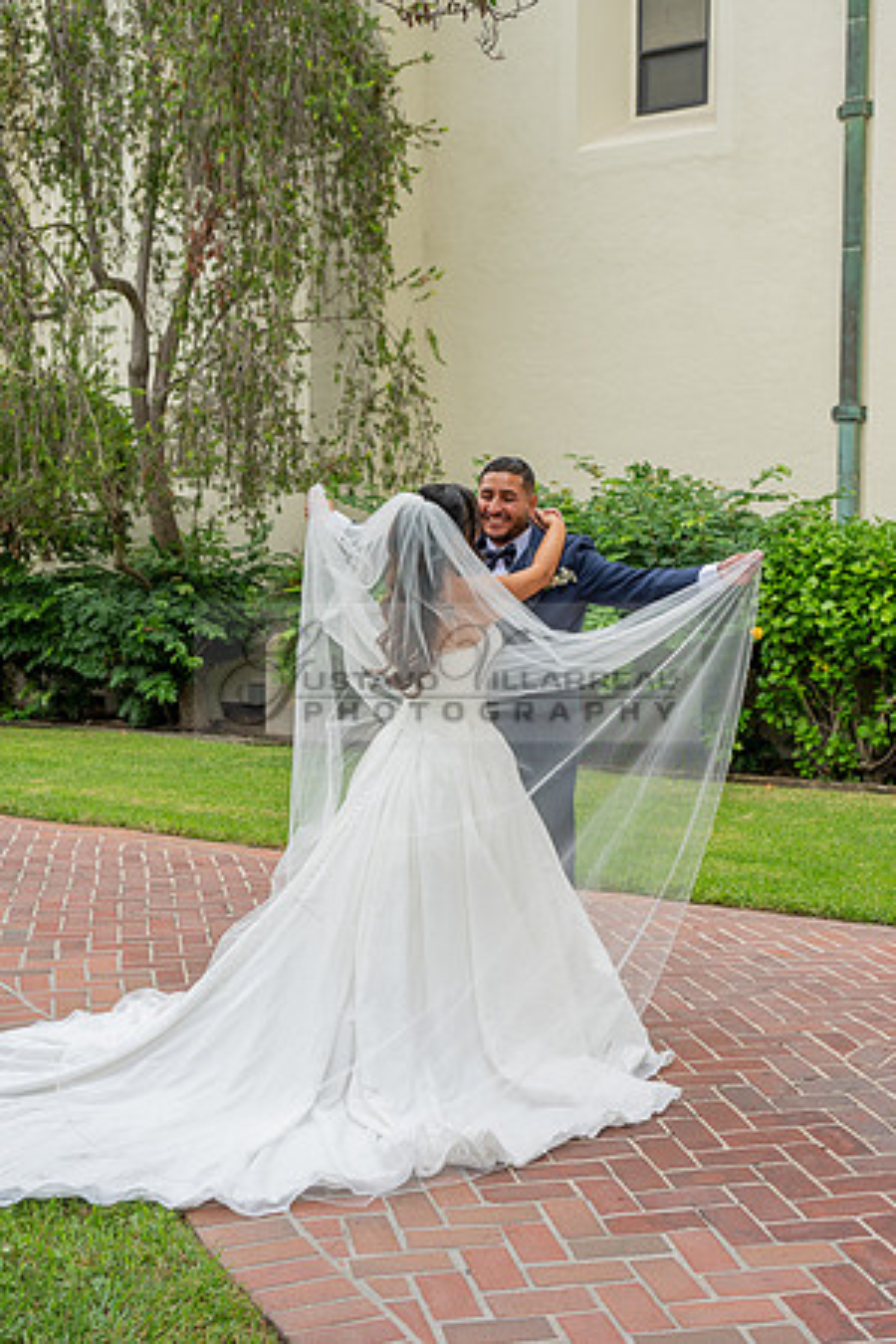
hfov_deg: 30.5
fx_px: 1643
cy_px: 672
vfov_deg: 44.5
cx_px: 448
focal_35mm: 44
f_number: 5
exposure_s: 1/250
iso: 250
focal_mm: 44
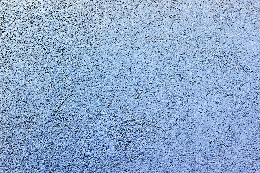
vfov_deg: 26.0
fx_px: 361
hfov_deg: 36.2
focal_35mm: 50
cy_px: 12
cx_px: 8
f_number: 3.5
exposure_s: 1/240
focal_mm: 16
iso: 200
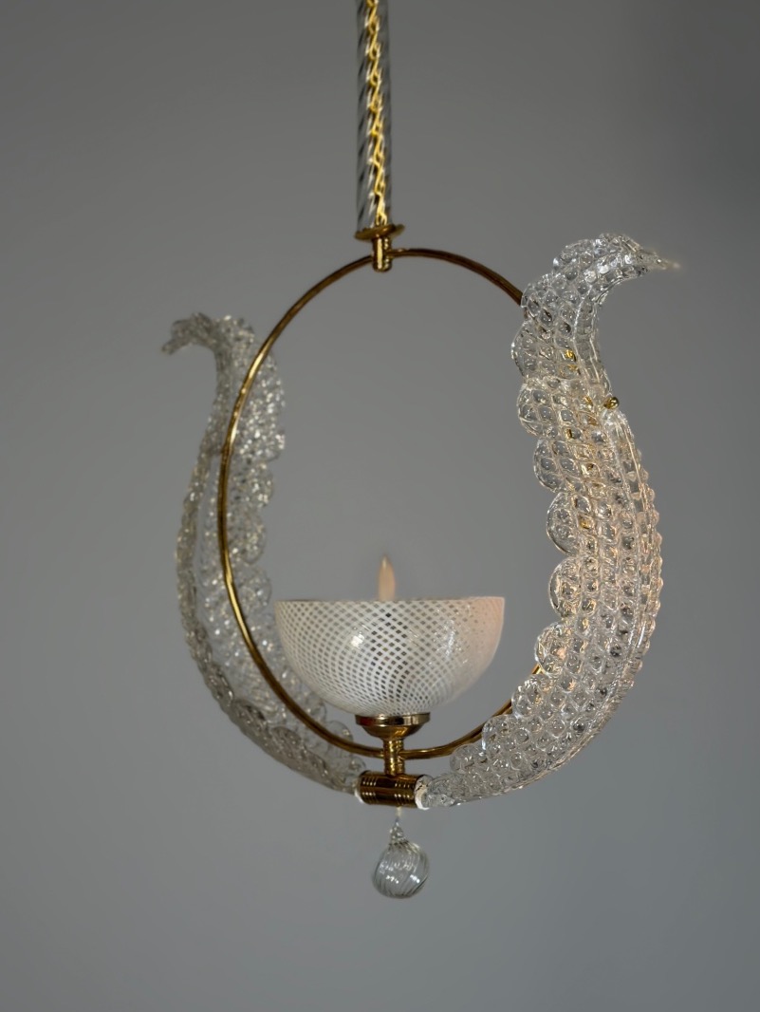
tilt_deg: +6.8
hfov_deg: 30.3
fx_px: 1403
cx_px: 380
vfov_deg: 39.6
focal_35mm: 48
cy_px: 506
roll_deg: -0.8
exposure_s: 1/100
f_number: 1.78
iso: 80
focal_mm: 6.76
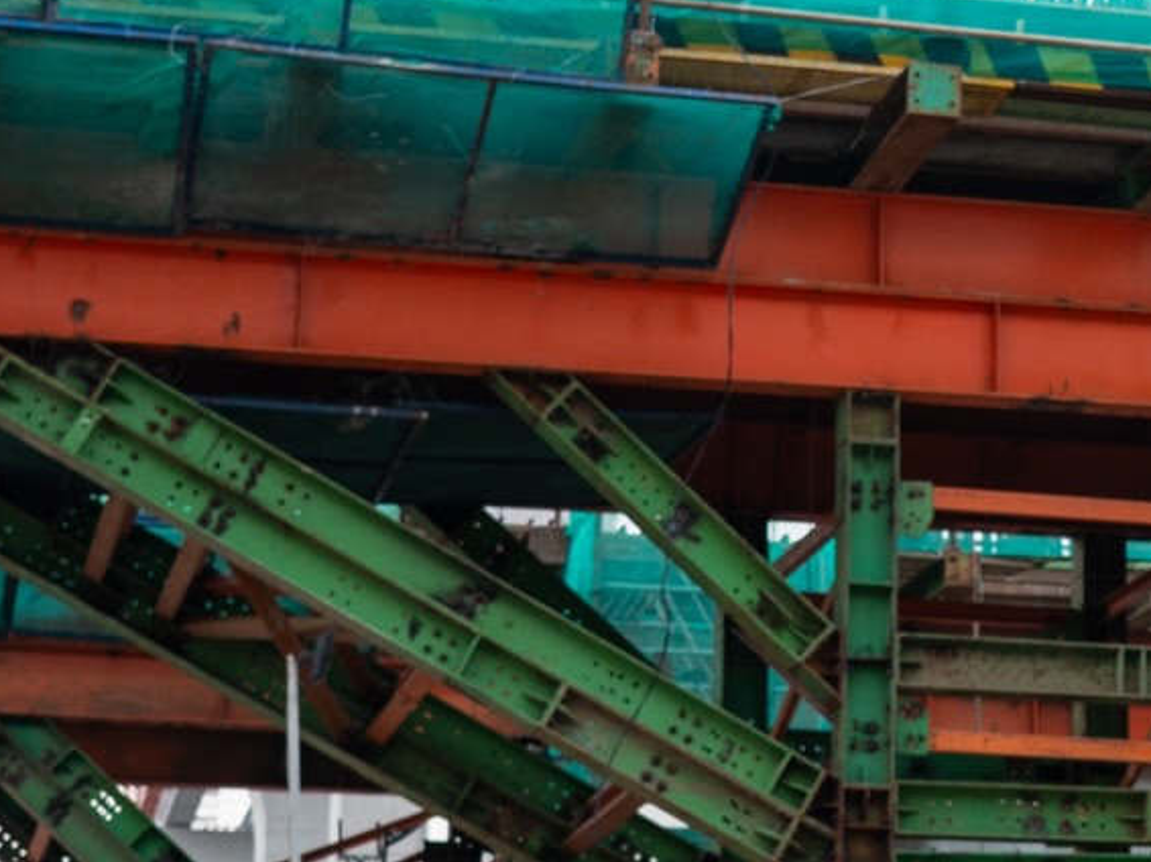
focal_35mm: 137
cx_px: 1440
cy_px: 376
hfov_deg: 13.9
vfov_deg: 10.8
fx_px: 4553
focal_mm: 35
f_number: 5
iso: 125
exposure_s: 1/400
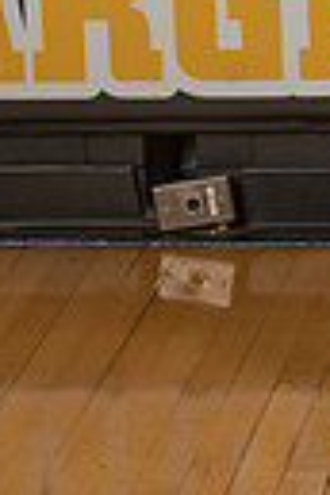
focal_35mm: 244
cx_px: 531
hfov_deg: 5.6
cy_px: -292
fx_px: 3355
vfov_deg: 8.2
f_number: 9
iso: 100
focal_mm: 70
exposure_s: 1/125
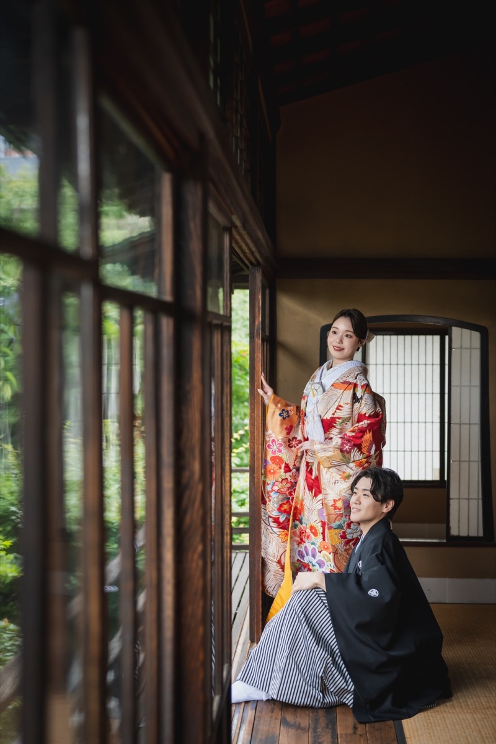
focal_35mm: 50
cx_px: 248
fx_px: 1033
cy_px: 372
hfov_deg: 27.0
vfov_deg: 39.6
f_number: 2.5
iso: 250
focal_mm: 50
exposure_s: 1/250
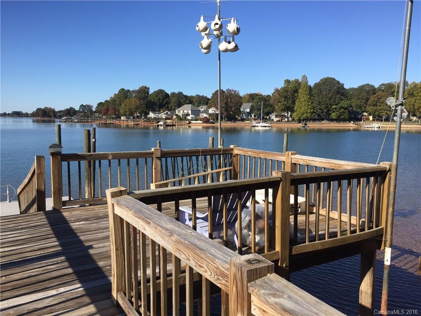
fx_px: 353
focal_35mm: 29
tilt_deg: -4.0
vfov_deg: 48.2
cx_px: 210
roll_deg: -1.0
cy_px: 158
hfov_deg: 61.7
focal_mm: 4.15
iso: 32
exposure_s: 1/1647
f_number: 2.2
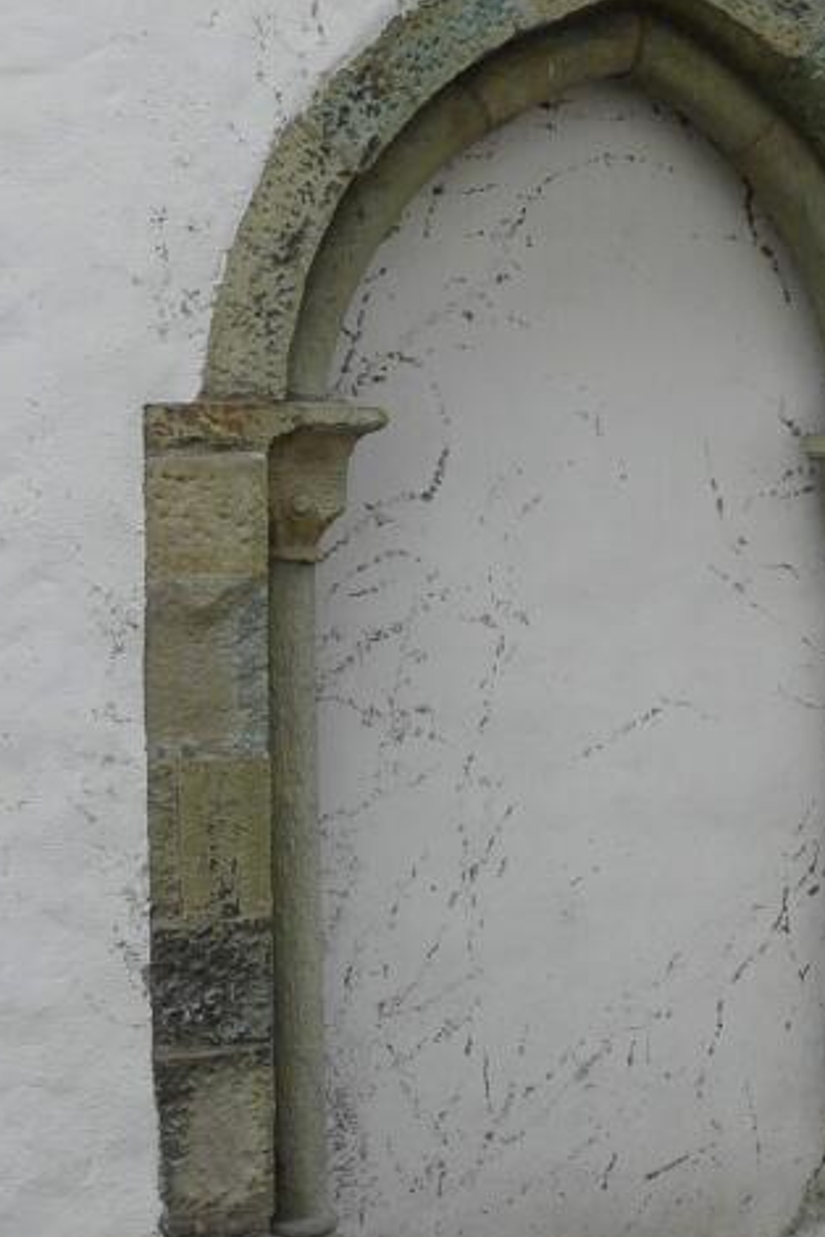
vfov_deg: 28.8
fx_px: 2406
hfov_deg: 19.3
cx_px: 610
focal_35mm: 70
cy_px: 688
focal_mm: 4.6
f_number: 4
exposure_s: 1/100
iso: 100
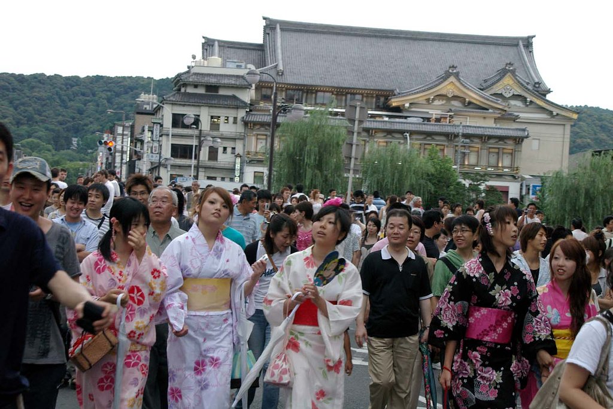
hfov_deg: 29.9
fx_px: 1149
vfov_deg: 20.2
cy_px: 204
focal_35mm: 68
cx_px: 306
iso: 800
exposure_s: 1/125
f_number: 5.6
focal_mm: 45
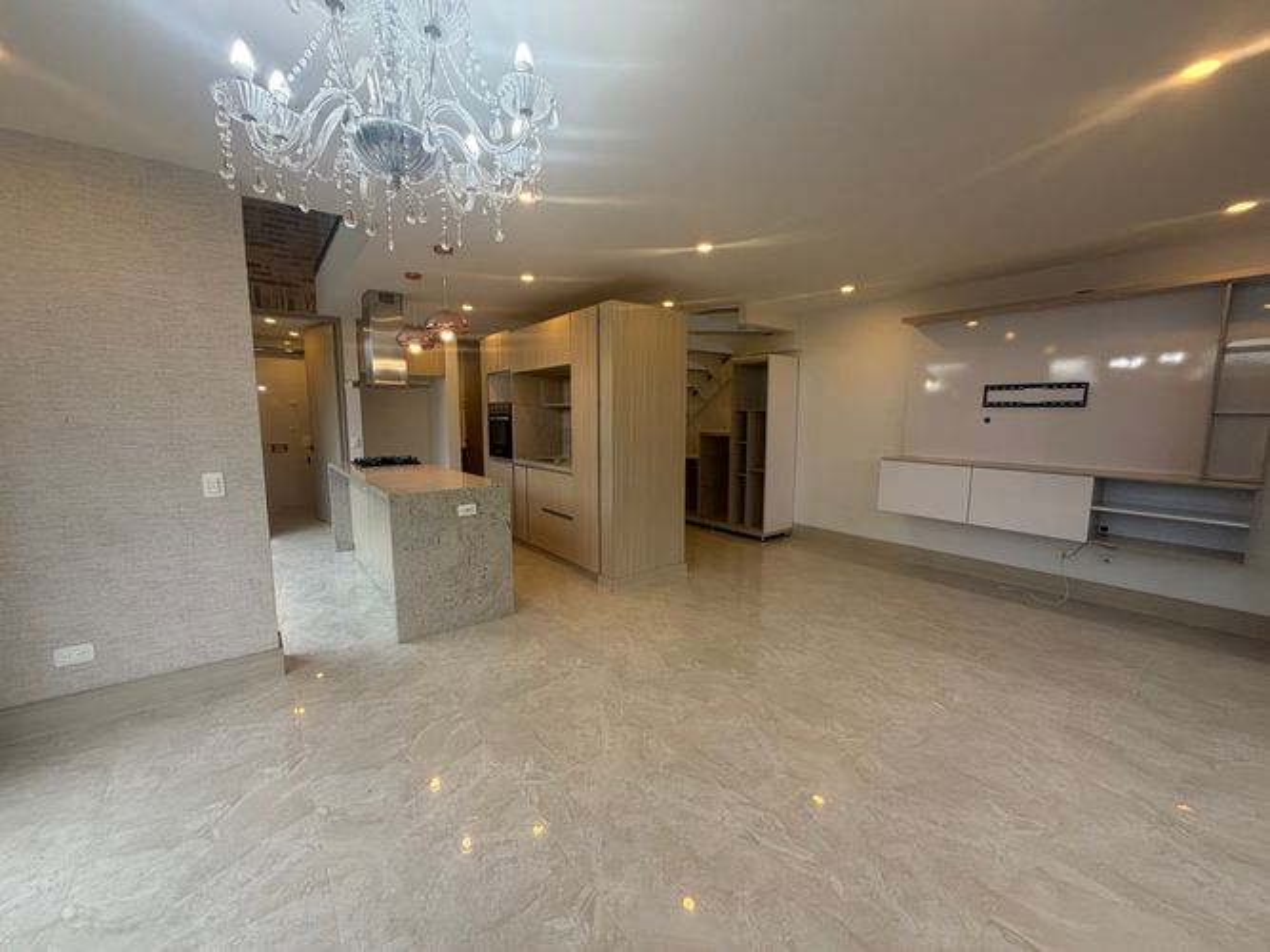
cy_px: 476
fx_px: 514
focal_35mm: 14
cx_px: 635
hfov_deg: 102.1
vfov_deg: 85.7
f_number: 2.2
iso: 160
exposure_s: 1/121
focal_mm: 2.22
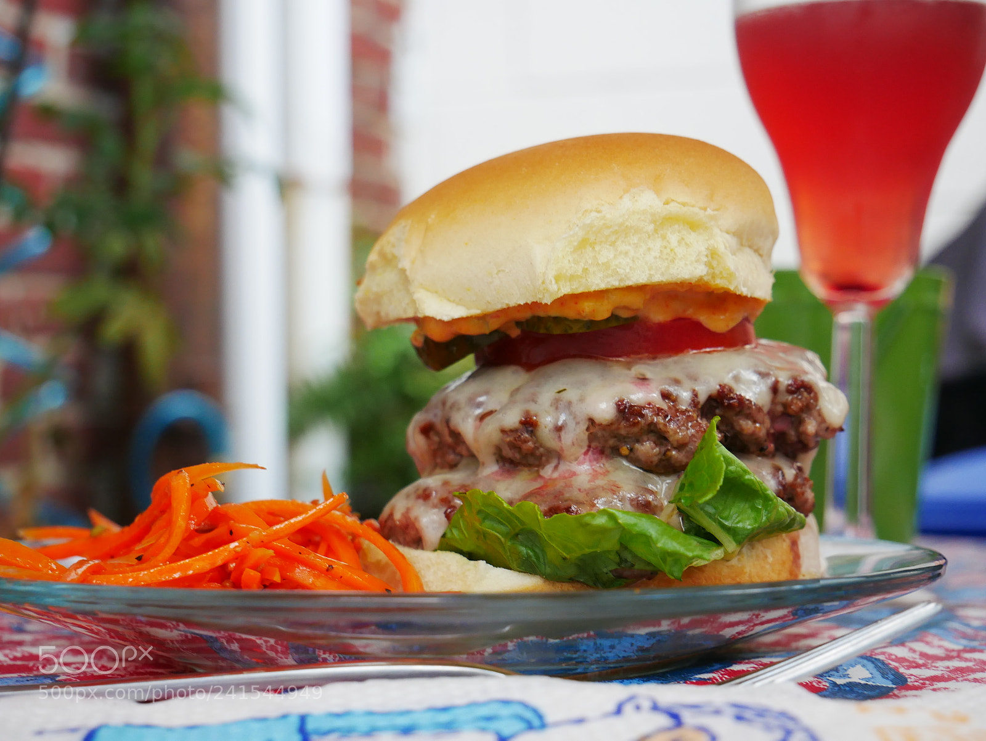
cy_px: 370
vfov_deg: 23.0
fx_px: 1824
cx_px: 493
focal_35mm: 64
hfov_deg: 30.2
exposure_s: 1/80
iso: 500
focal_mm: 32
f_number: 5
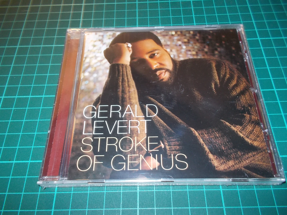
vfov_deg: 48.2
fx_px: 240
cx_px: 144
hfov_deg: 61.7
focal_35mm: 29
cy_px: 108
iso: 200
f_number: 3.3
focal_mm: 4.1
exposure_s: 1/30
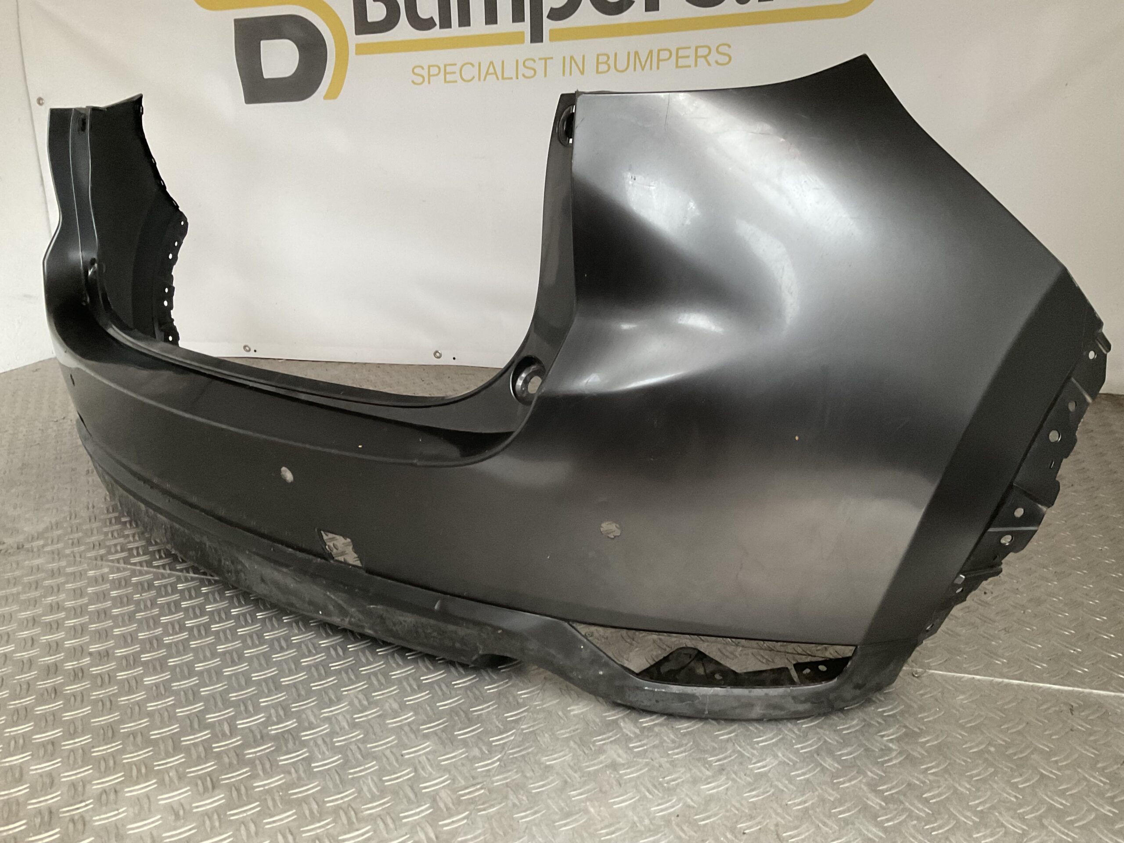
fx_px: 942
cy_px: 422
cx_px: 562
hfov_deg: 61.7
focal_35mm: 29
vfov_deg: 48.2
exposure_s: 1/40
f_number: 1.8
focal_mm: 3
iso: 200
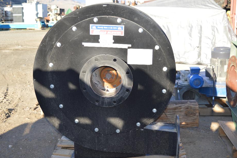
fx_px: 362
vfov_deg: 24.6
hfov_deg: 36.3
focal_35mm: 55
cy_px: 83
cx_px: 117
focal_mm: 34
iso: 100
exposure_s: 1/160
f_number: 4.5
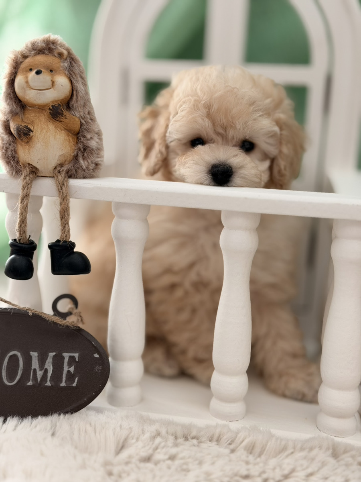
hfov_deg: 30.3
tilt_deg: -11.4
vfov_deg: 39.7
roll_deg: -2.1
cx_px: 180
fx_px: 667
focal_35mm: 48
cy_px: 241
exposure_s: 1/114
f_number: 1.78
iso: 100
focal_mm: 6.76
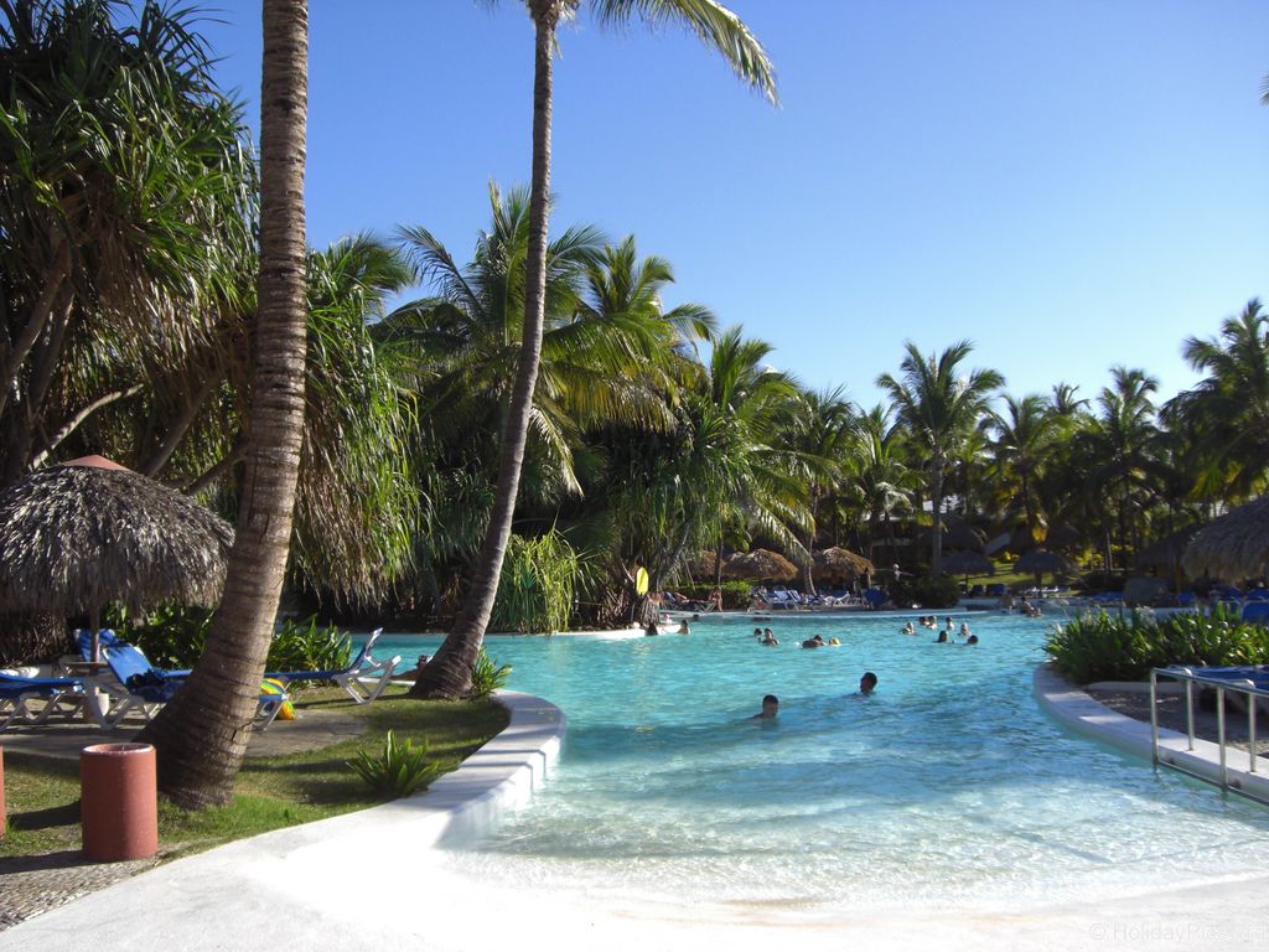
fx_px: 1393
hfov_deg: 49.0
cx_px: 634
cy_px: 476
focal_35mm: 38
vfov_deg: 37.7
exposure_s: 1/800
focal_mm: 6.2
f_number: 2.7
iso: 64
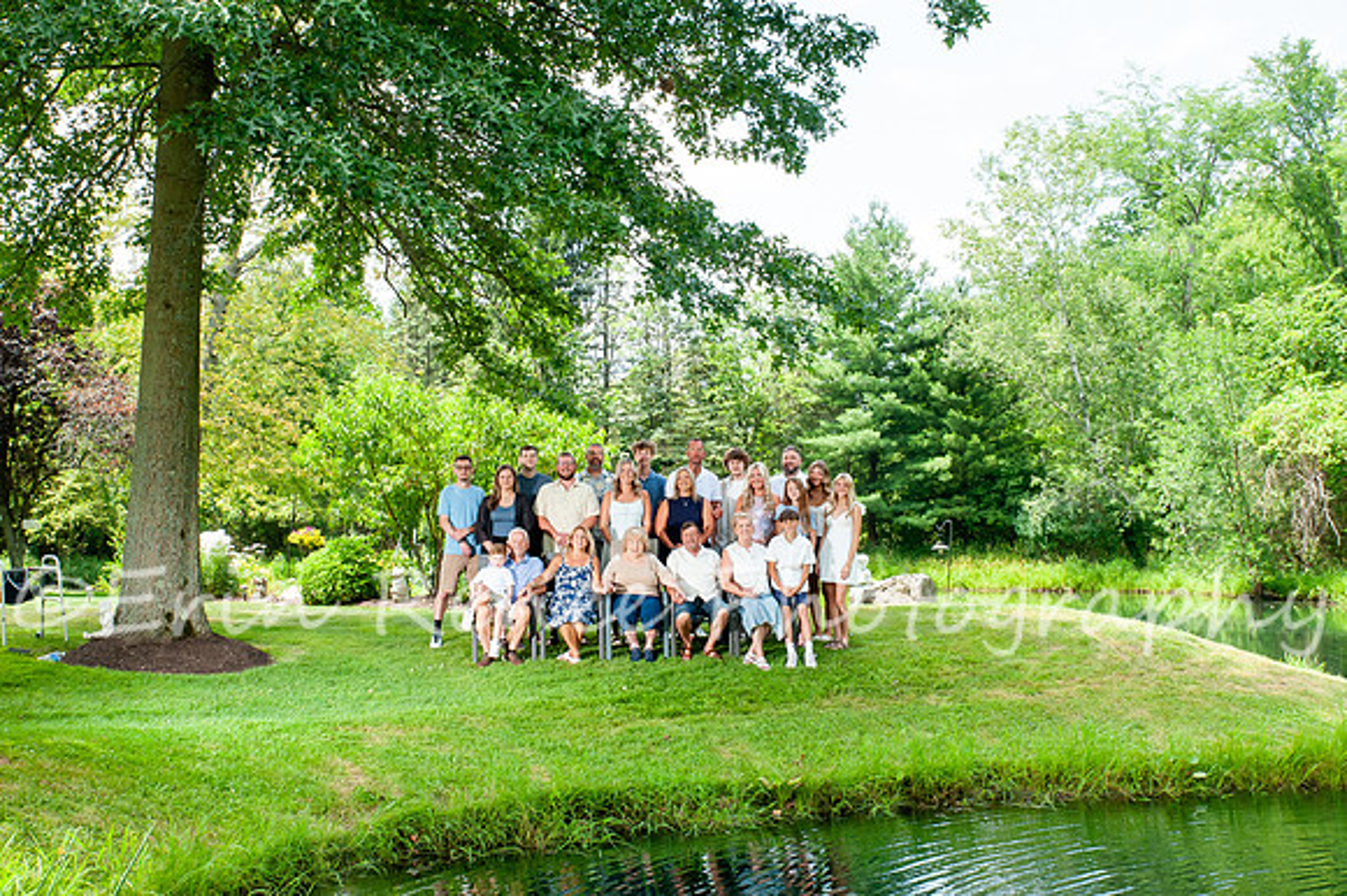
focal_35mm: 43
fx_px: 1594
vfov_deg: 31.4
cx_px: 707
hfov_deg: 45.8
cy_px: 429
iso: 800
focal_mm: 36
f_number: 18
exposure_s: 1/160
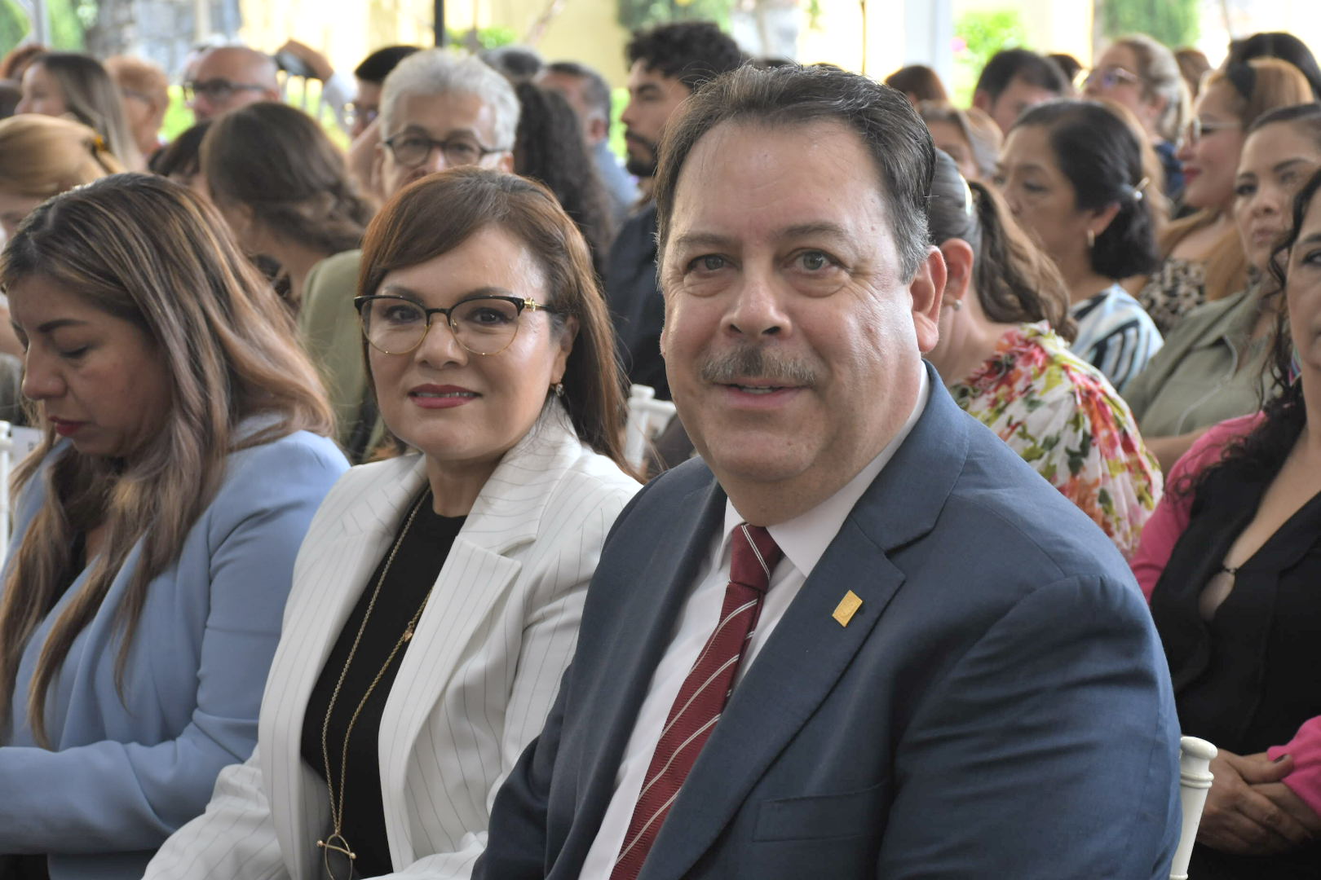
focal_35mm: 84
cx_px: 660
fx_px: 3082
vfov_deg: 16.3
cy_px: 440
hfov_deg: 24.2
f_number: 6.3
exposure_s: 1/125
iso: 400
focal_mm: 56
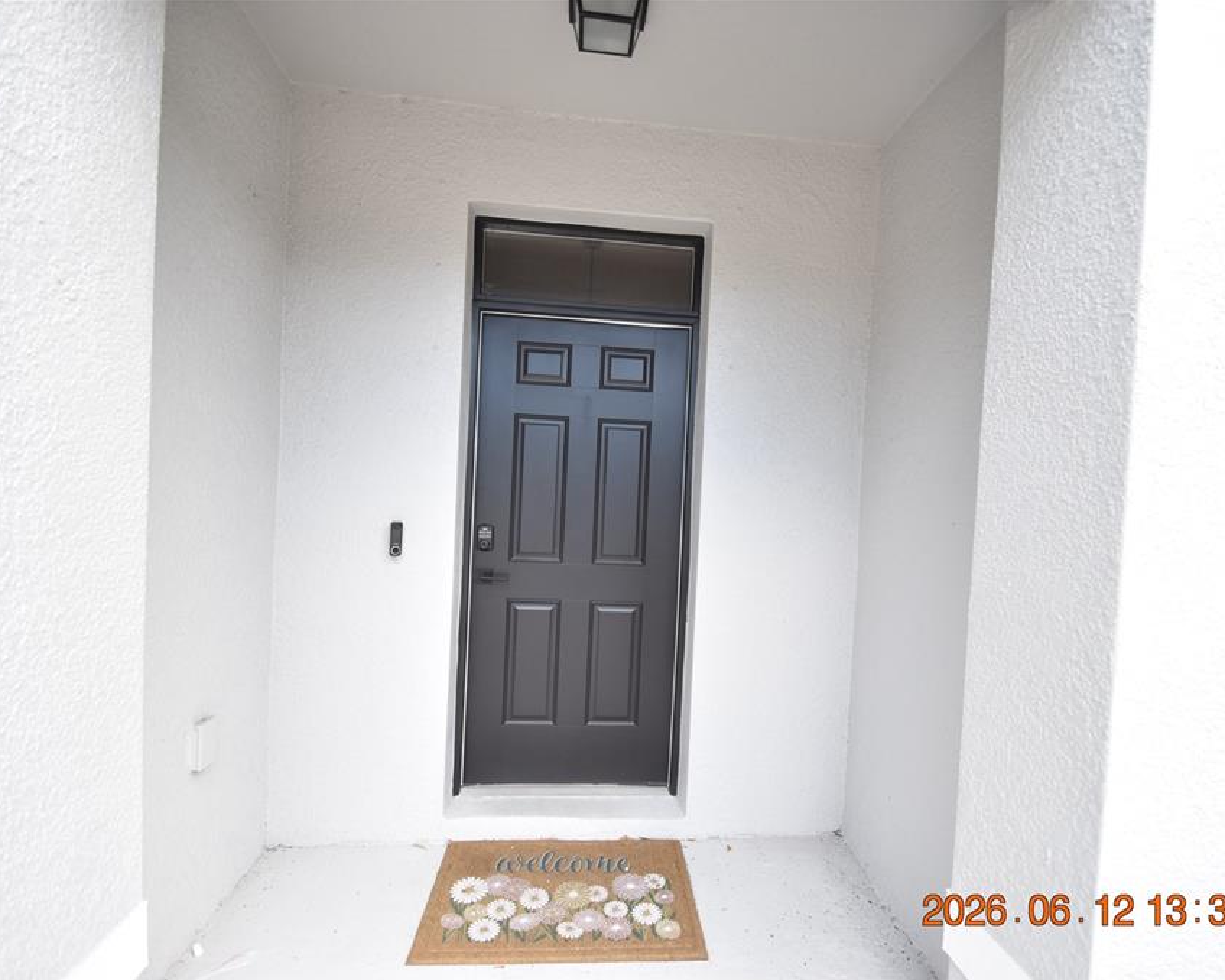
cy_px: 491
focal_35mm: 17
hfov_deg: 89.5
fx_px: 616
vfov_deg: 77.0
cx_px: 650
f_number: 3.5
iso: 800
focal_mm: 10
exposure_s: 1/750
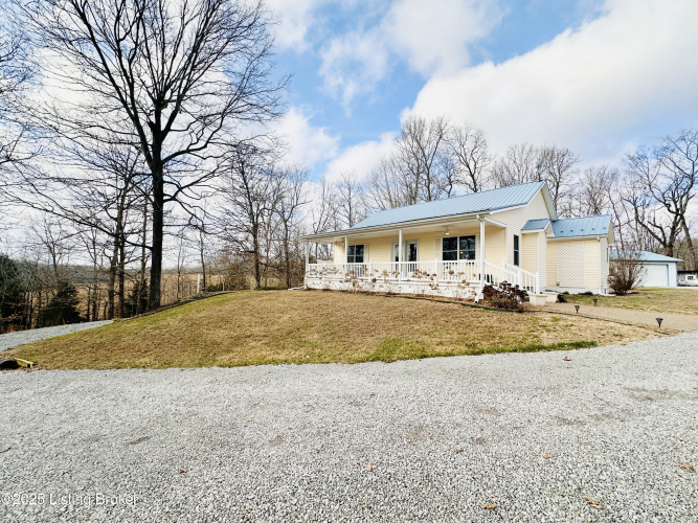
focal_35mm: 14
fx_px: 282
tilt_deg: +3.1
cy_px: 262
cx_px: 349
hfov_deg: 102.1
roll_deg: -1.9
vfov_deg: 85.7
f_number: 2.2
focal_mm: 2.22
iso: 50
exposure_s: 1/1304
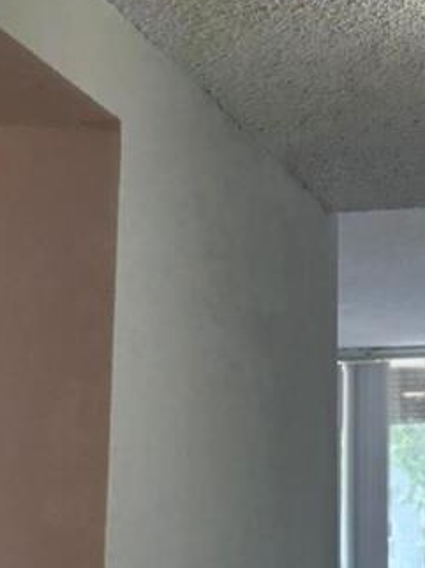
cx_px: 630
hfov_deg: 14.3
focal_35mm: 97
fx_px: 1590
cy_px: -9
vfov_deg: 19.6
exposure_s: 1/238
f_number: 1.6
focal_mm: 5.96
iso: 125
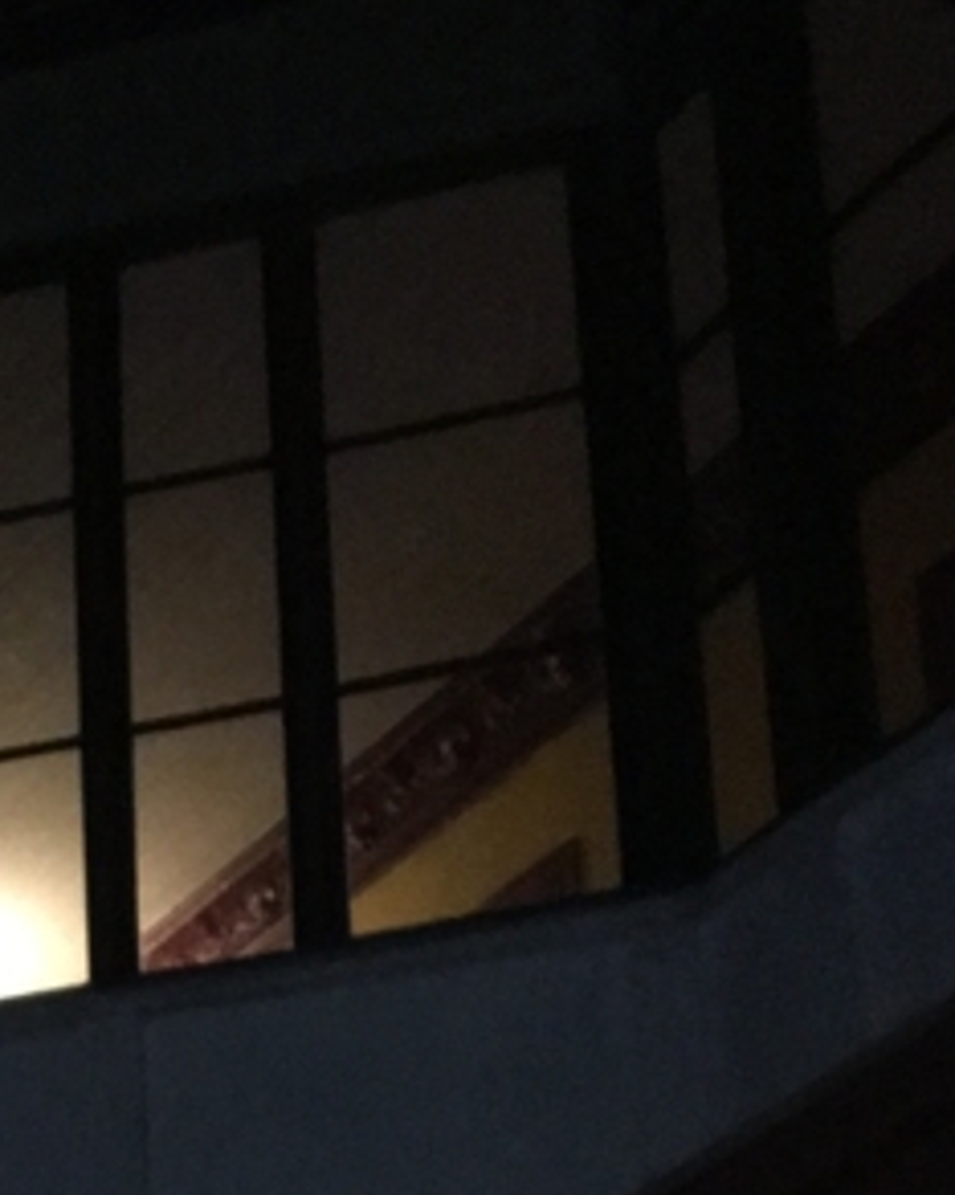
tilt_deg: +19.7
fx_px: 4103
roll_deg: +0.2
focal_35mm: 116
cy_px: 1684
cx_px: -278
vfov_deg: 15.5
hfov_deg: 12.9
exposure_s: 1/17
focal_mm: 4.15
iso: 320
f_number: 2.2
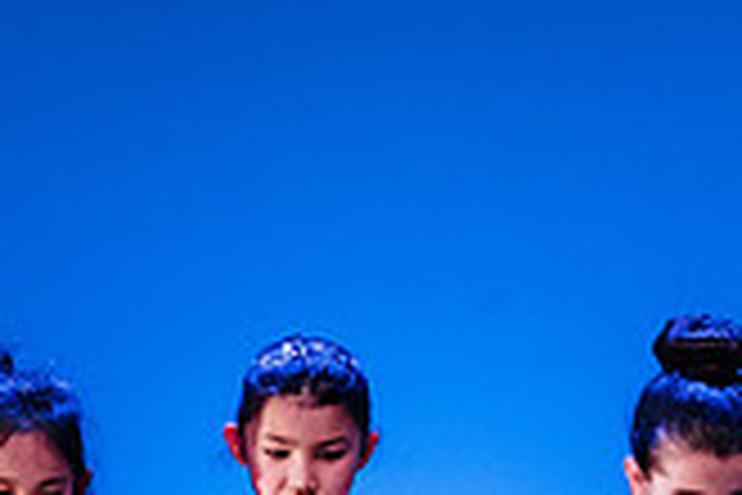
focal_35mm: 780
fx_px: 16075
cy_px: 699
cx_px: 902
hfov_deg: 2.6
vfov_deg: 1.8
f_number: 2.8
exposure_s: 1/500
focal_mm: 198
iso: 1250
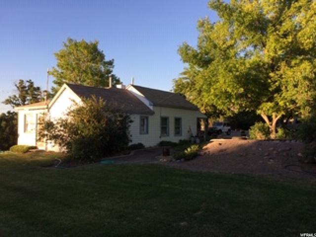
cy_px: 118
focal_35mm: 29
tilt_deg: +2.4
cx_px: 158
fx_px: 265
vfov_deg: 48.2
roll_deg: +0.3
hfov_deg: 61.7
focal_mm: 4.15
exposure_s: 1/612
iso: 32
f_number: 2.2
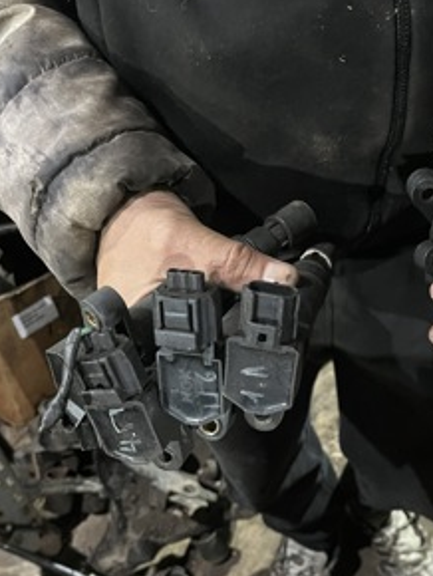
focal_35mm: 43
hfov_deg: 33.3
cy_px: 369
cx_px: 292
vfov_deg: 43.4
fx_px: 716
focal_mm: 5.1
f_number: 1.6
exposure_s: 1/25
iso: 800
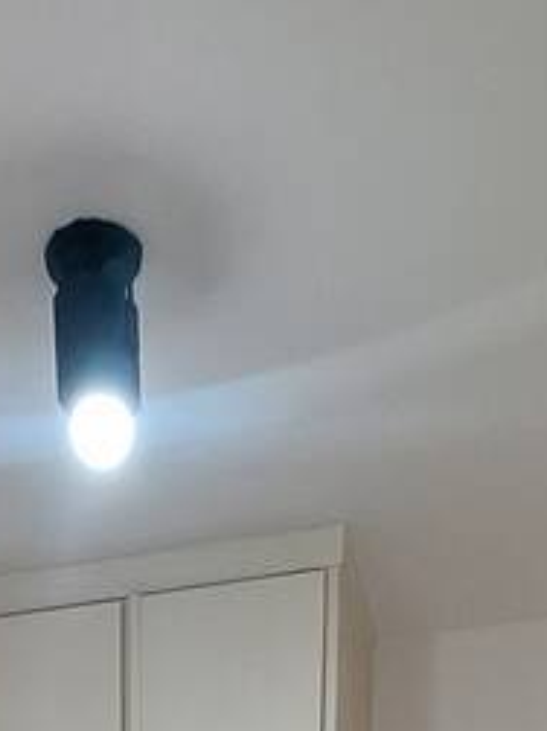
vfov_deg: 19.8
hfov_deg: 25.7
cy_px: 1430
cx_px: 116
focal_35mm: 56
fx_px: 1181
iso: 100
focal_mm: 1.74
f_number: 2.2
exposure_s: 1/40
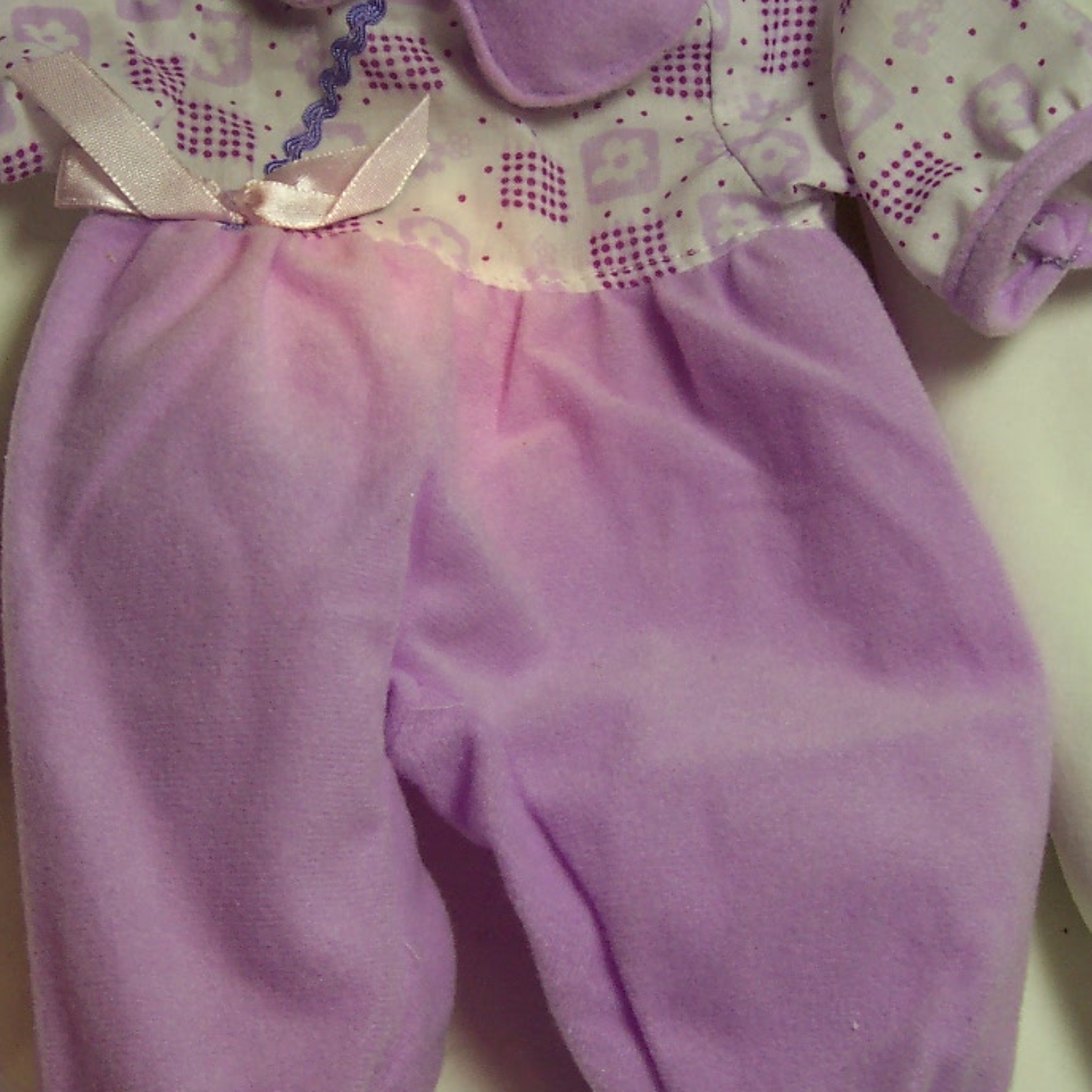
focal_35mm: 57
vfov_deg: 30.0
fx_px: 2034
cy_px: 471
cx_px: 544
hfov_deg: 30.0
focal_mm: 5.6
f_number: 2.8
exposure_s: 1/90
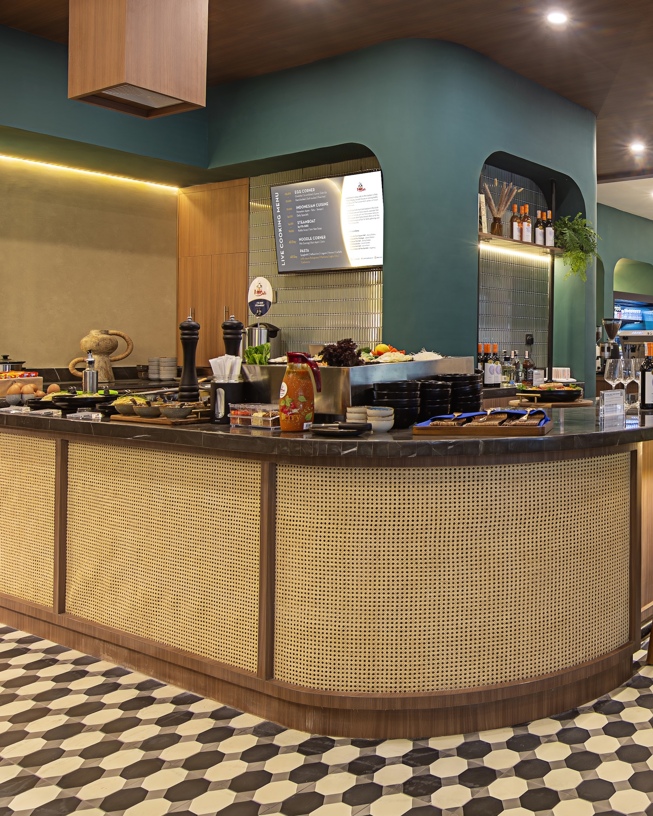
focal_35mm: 28
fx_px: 673
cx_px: 586
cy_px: 352
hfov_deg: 46.8
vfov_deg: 62.2
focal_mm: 11
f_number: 7.1
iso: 160
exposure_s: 1/15
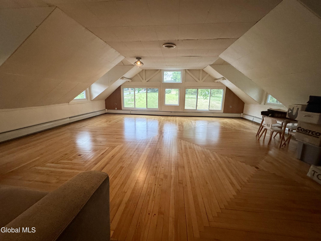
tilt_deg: -12.0
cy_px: 120
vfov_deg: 85.7
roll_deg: -0.9
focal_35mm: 14
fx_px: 130
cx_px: 160
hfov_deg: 102.1
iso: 400
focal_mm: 2.22
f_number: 2.2
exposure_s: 1/60
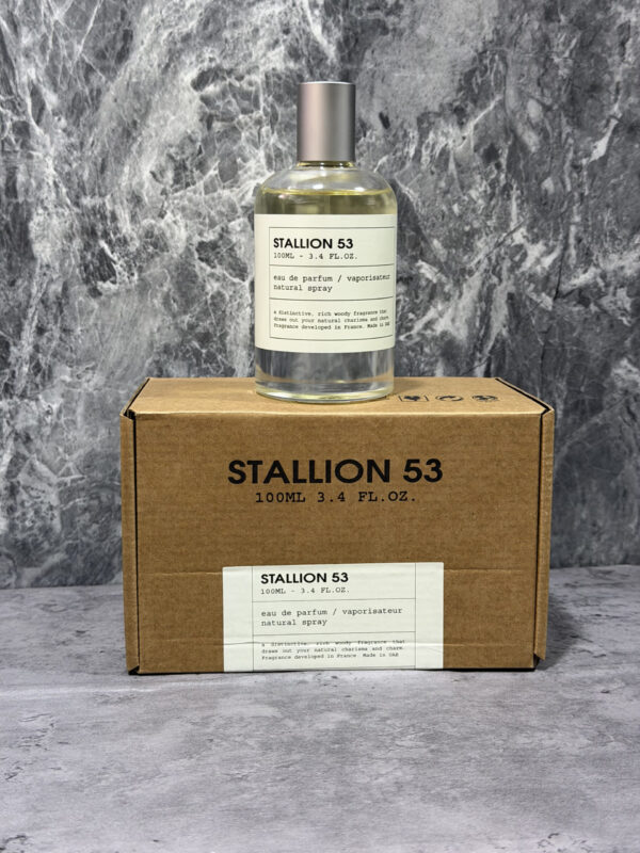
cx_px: 320
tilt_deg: -9.0
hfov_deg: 30.3
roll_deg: -0.8
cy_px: 426
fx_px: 1183
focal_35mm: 48
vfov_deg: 39.7
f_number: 1.78
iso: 320
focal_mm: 6.76
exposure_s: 1/40
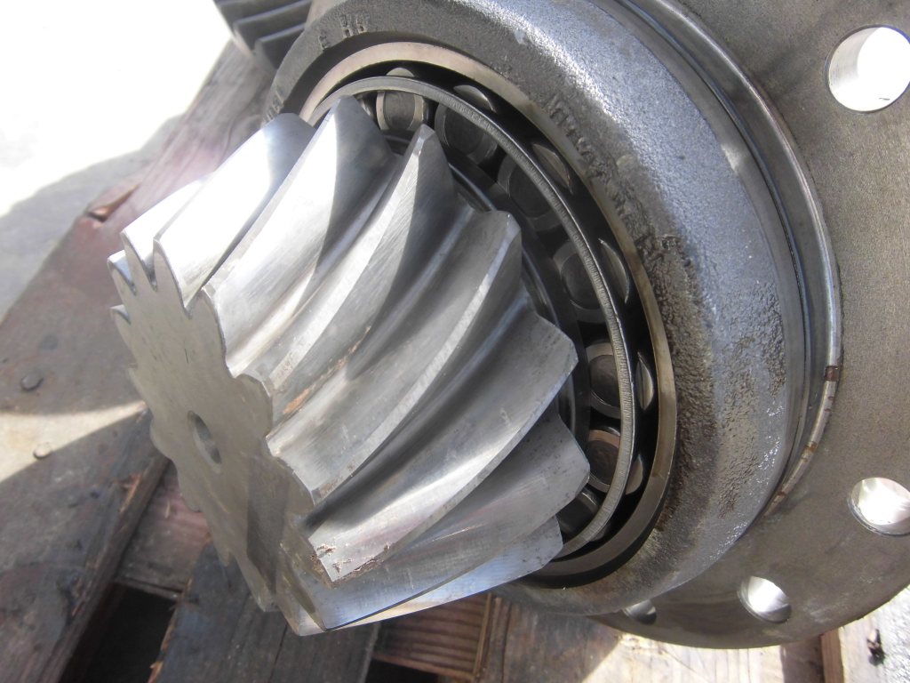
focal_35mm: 26
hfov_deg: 67.3
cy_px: 342
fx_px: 683
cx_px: 455
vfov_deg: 53.1
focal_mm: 4.7
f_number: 2.8
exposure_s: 1/200
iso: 100
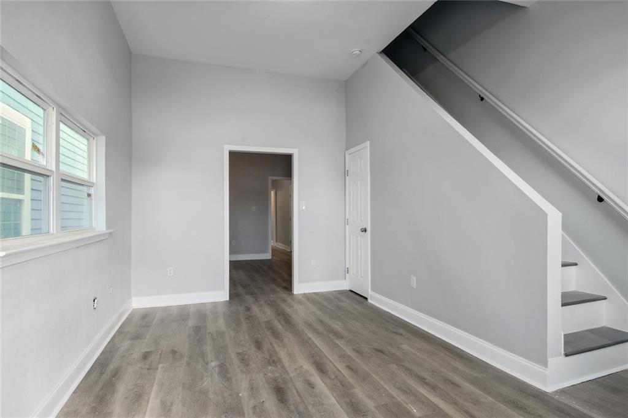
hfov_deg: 90.0
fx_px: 314
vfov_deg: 67.3
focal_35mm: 18
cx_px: 314
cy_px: 209
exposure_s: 1.6
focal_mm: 12
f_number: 11
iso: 100
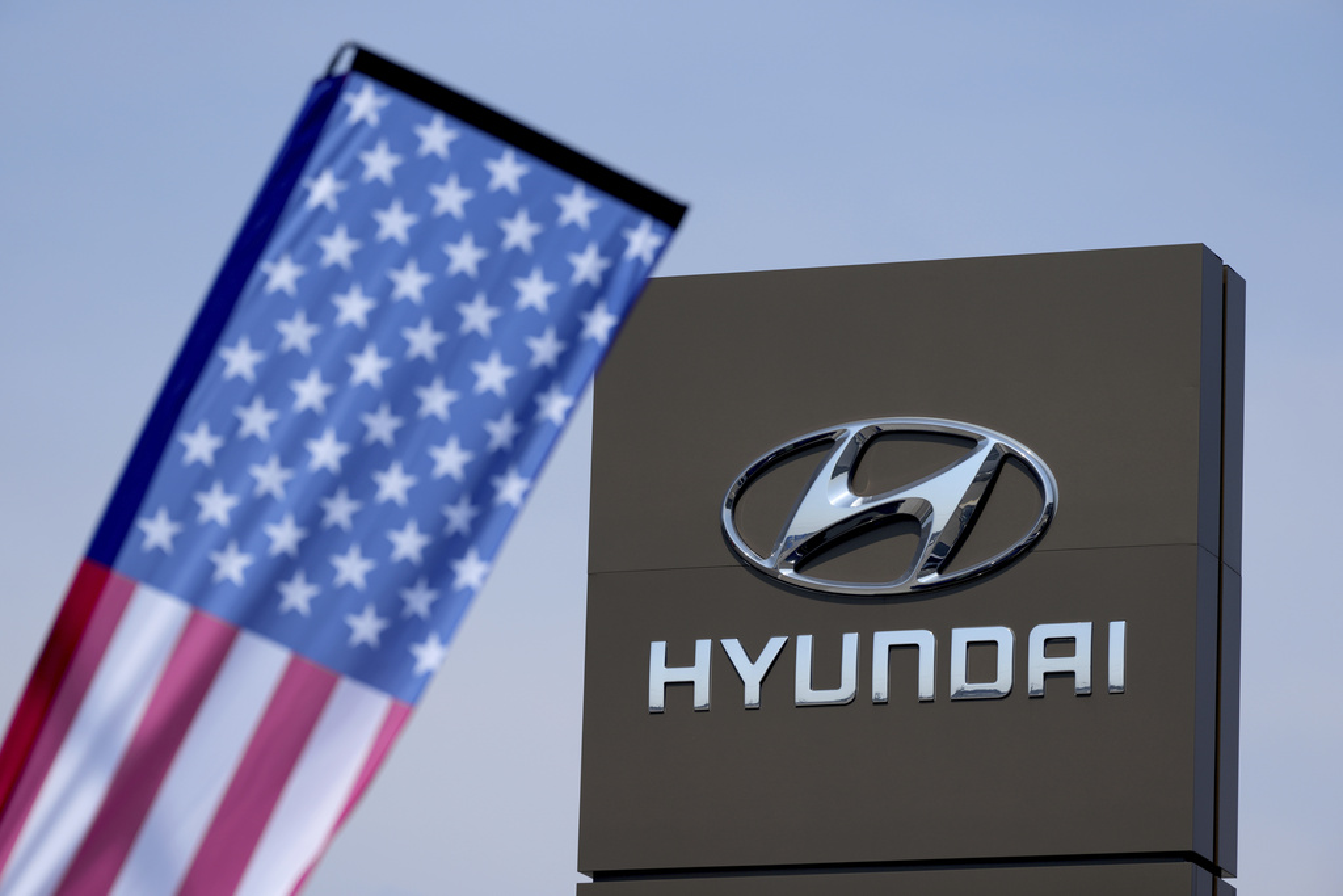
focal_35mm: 200
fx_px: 7462
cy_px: 448
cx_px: 672
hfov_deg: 10.3
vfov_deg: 6.9
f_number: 4
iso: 100
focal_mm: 200
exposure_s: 1/2000
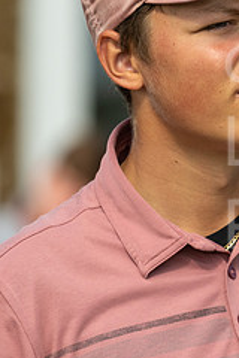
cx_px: 421
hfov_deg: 1.3
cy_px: 155
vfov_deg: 1.9
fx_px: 10844
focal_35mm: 1089
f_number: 5.6
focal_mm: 300
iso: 160
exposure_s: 1/1000
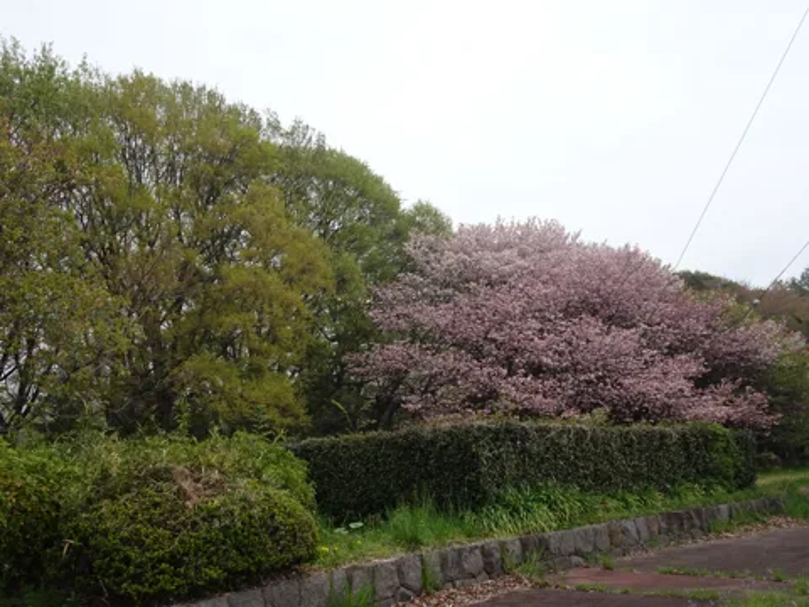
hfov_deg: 54.0
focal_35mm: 34
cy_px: 304
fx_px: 795
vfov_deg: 41.8
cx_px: 404
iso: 80
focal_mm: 5.79
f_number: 4
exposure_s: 1/500
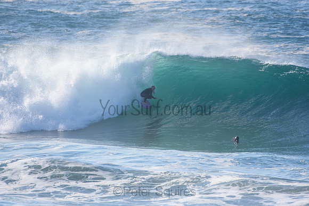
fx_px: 6439
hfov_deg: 2.7
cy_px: 103
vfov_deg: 1.8
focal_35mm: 750
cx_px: 154
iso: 400
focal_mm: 500
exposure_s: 1/2000
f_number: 5.6
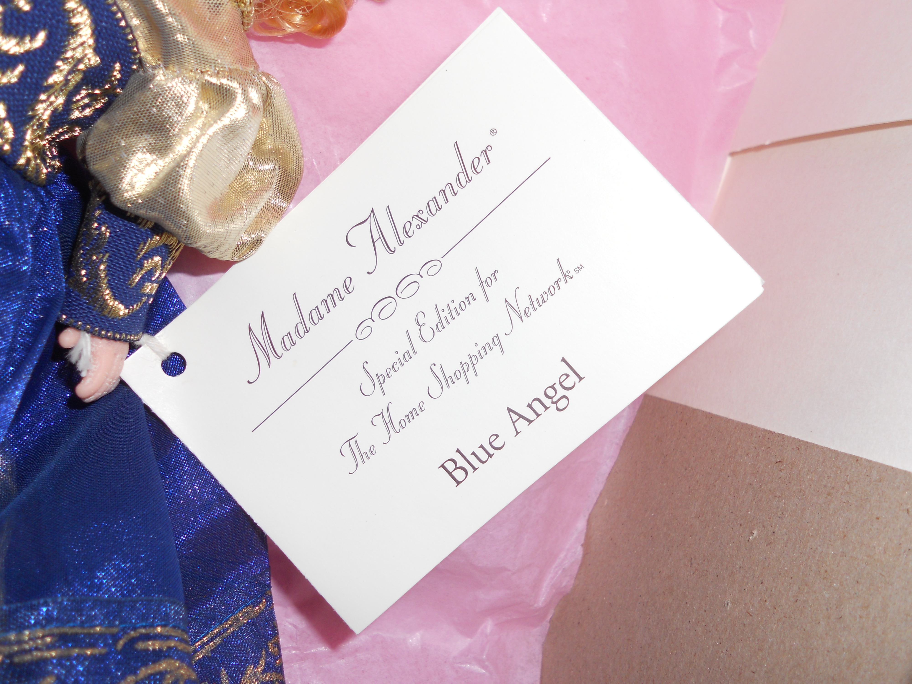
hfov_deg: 56.8
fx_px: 843
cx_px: 456
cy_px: 342
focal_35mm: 32
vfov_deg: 44.2
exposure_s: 1/25
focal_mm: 5.8
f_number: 8.8
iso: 80
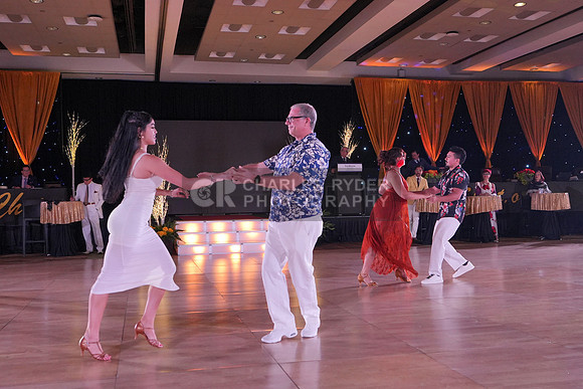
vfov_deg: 34.2
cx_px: 292
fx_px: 632
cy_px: 194
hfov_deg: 49.5
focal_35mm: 39
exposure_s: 1/400
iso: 2000
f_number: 4
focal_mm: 26
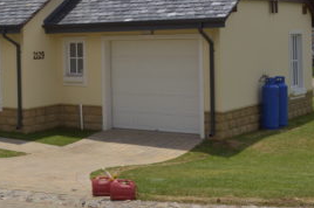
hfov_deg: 26.0
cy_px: 50
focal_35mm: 74
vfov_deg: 18.3
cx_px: 2
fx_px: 645
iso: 100
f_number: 11
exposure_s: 1/200
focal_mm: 22
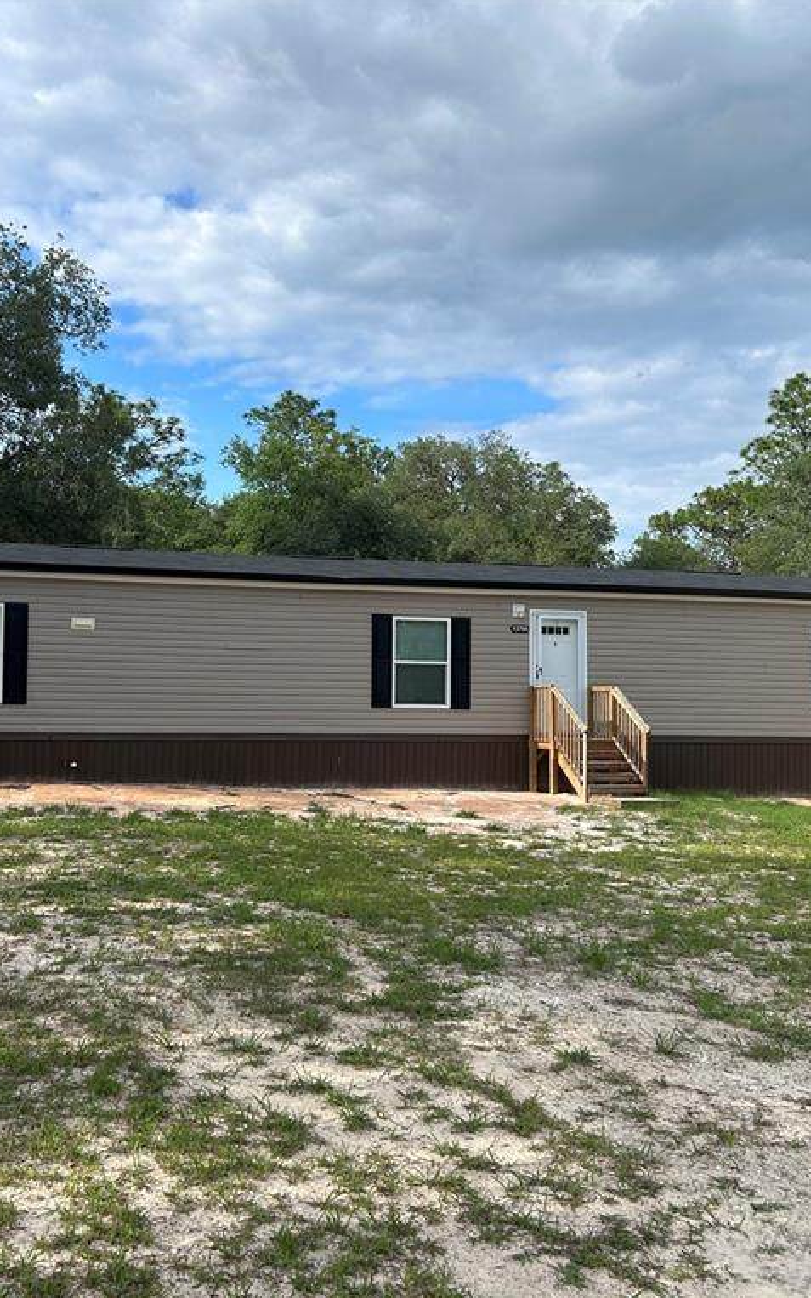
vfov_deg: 52.7
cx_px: 299
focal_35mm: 37
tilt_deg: +3.0
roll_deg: -0.1
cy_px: 648
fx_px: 1308
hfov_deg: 34.2
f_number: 1.5
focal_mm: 5.7
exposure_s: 1/2123
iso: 50
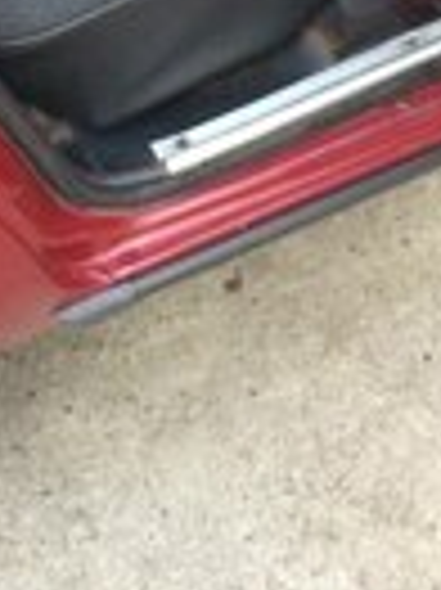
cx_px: 297
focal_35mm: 110
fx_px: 1872
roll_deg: +3.5
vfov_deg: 15.8
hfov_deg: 13.4
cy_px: -396
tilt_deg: -37.0
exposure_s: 1/33
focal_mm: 4.15
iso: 160
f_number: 2.2
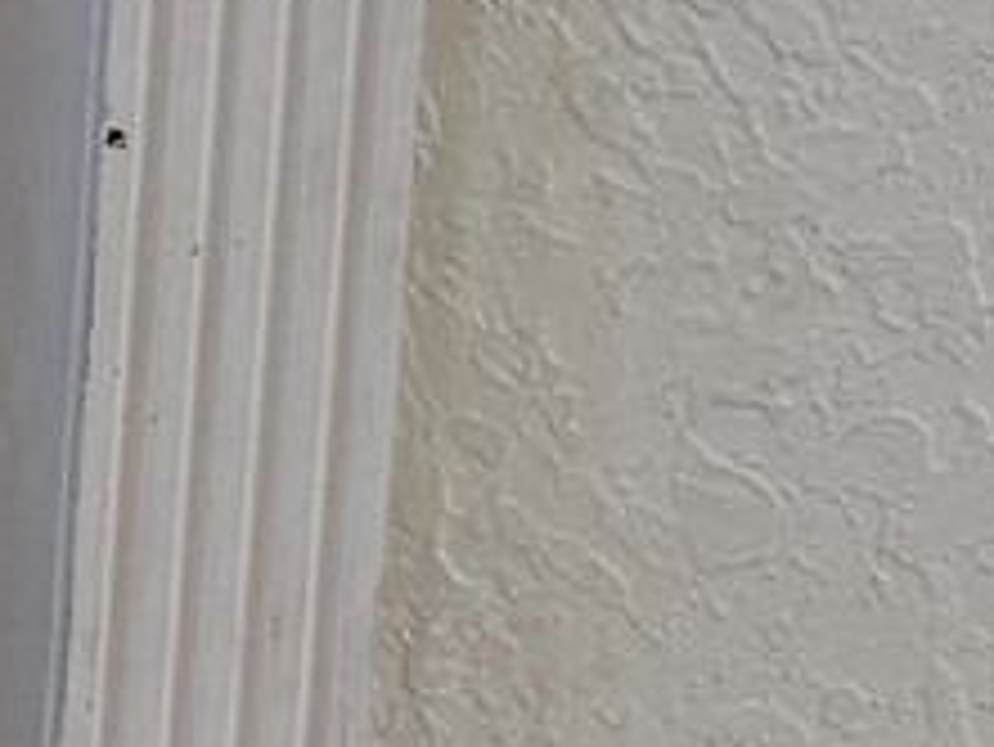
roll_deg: -2.9
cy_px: -1436
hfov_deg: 10.4
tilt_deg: -4.6
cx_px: -1030
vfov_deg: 7.6
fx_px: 4999
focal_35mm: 174
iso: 160
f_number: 1.78
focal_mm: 6.76
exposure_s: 1/120
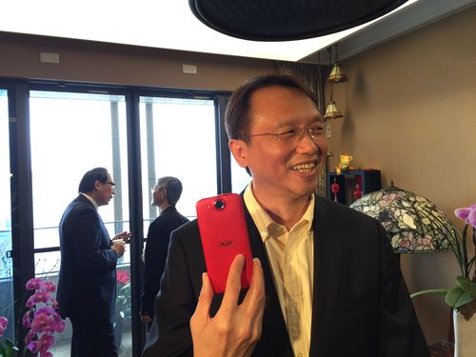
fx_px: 399
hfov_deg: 61.7
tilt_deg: +0.9
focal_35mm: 29
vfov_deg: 48.2
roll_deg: +0.9
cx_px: 238
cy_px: 178
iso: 80
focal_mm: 4.15
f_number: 2.2
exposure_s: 1/30
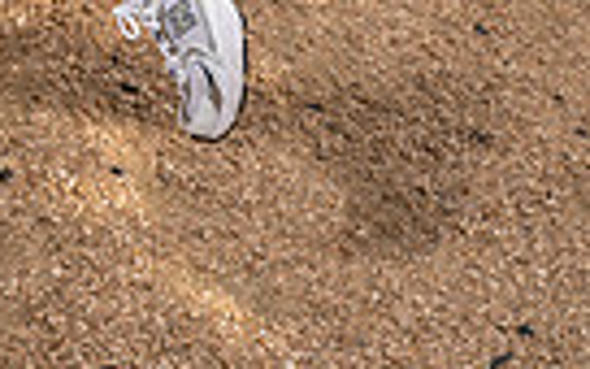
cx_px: -52
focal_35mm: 115
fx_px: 1849
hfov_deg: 17.5
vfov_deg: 9.9
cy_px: -551
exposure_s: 1/250
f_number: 8
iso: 100
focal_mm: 34
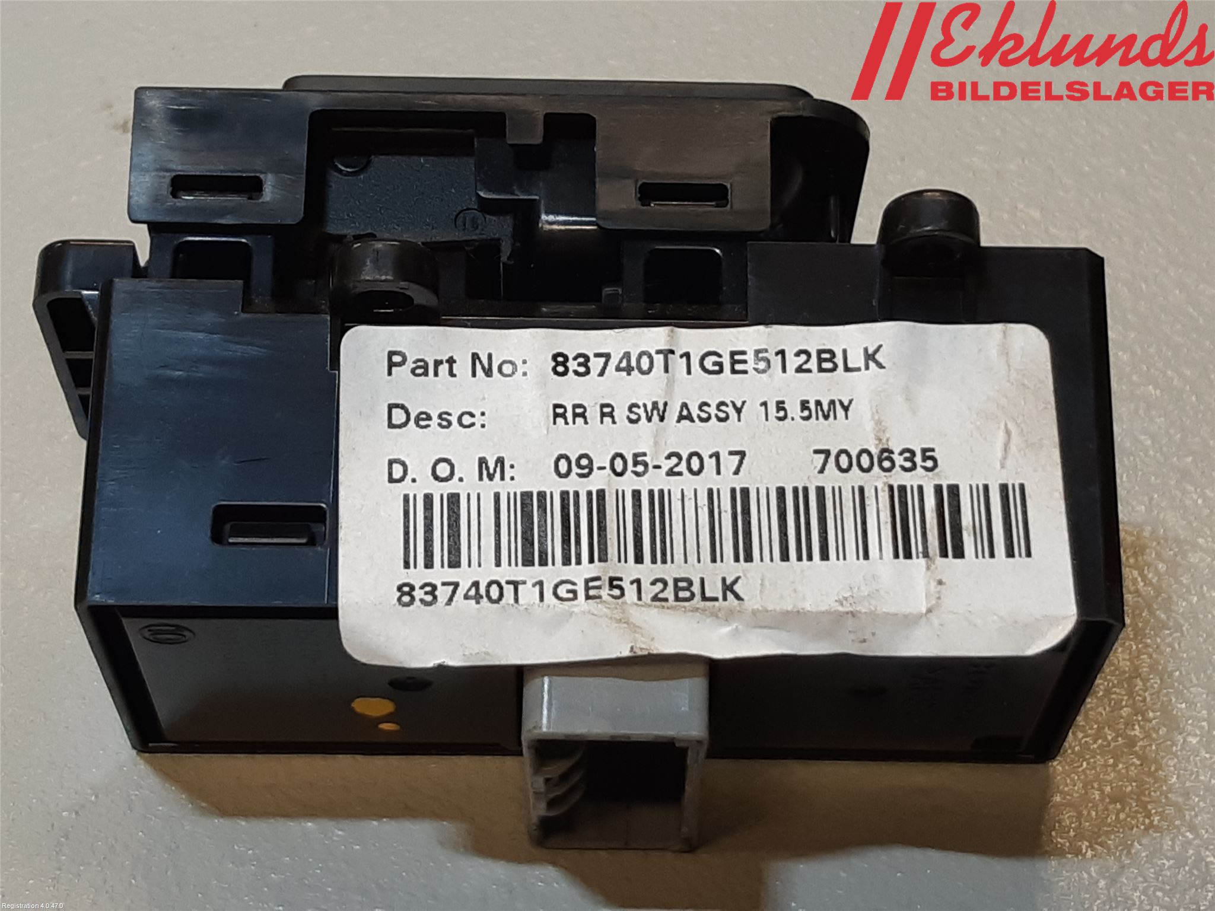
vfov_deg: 53.1
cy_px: 456
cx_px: 608
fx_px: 913
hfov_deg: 67.3
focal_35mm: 26
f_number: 1.7
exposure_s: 1/100
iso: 64
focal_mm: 3.93
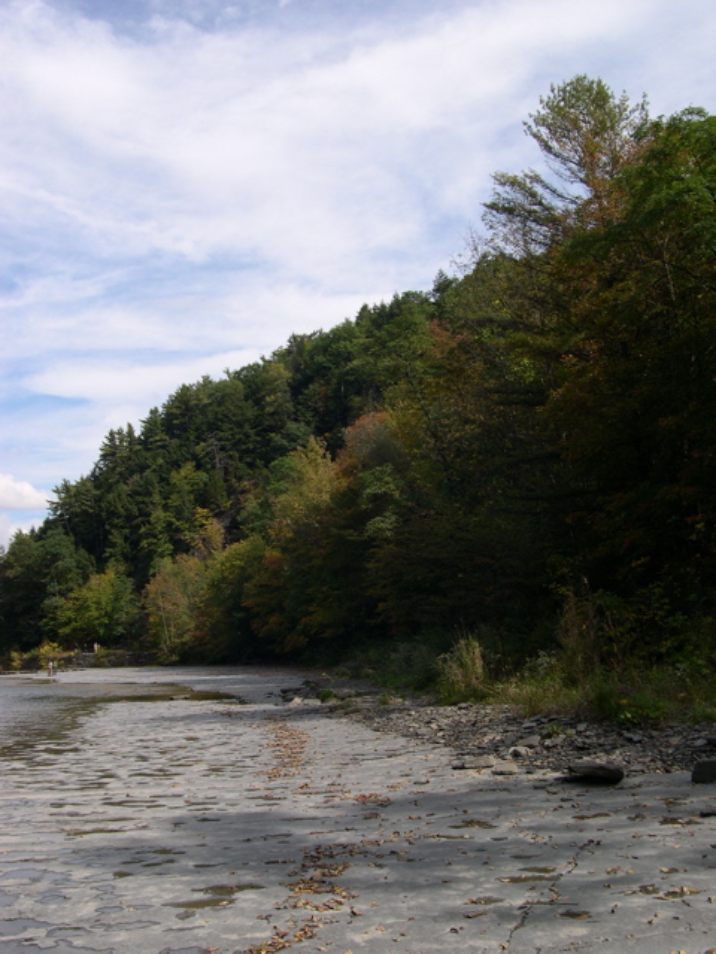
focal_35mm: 38
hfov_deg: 37.7
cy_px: 477
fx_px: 1048
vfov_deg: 49.0
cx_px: 358
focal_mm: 8
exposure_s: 1/161
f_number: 7.6
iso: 100
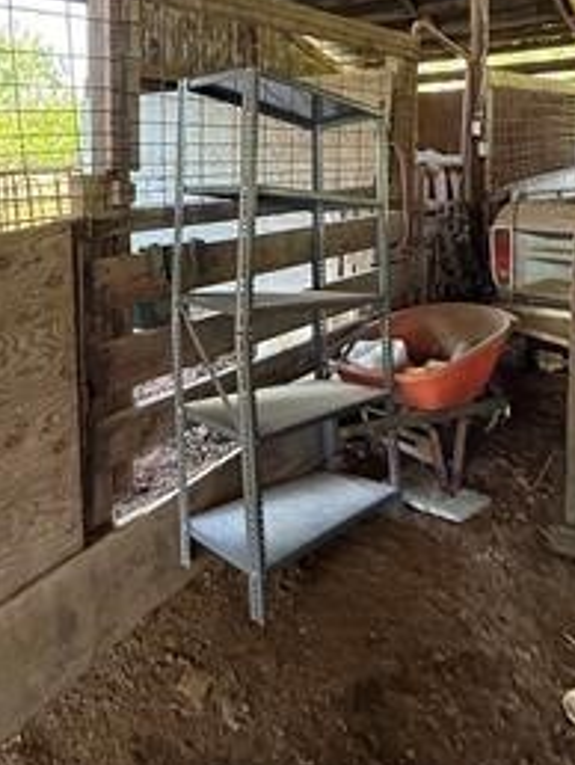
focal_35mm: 26
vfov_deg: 63.3
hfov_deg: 52.2
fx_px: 575
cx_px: 193
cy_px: 190
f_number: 2.2
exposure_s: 1/99
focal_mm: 2.22
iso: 320
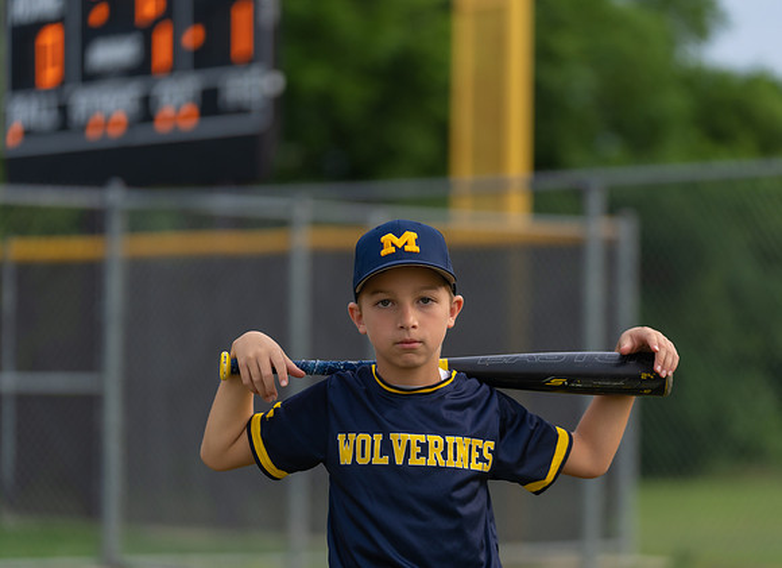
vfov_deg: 9.3
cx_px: 417
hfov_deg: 12.7
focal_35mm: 157
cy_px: 316
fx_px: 3503
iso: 200
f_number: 2.8
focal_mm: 132
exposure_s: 1/320
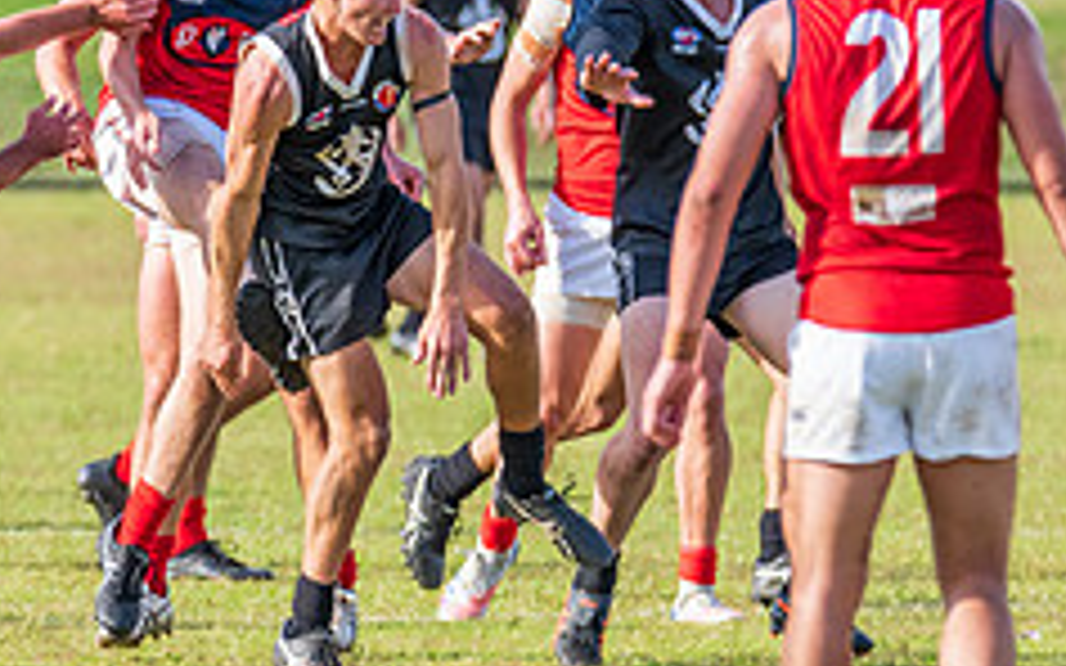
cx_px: 334
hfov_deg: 1.8
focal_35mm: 1156
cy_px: 106
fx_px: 33576
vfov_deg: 1.1
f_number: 7.1
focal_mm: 420
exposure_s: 1/1250
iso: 800
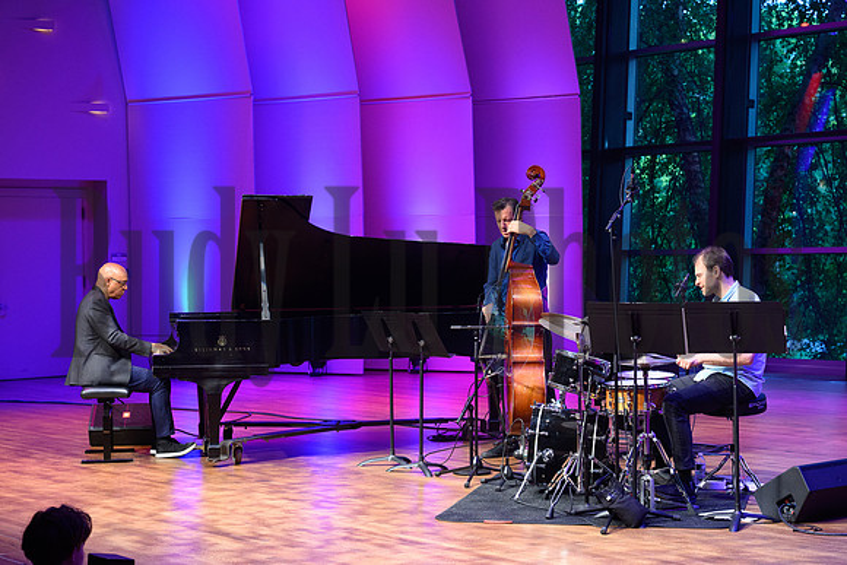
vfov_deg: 19.5
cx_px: 424
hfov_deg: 28.8
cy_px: 282
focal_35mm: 70
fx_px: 1647
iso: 3200
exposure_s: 1/160
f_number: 5.6
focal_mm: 70
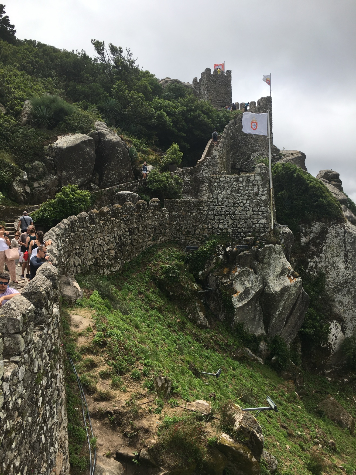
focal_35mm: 29
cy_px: 238
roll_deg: +1.0
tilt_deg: -0.3
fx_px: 398
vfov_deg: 61.7
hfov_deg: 48.2
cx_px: 178
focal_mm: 4.15
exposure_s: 1/1451
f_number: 2.2
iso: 25
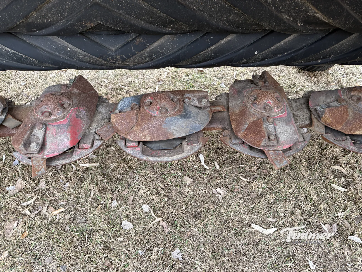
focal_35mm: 24
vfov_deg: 56.8
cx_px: 181
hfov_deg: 71.6
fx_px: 251
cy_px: 136
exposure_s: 1/121
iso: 200
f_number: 1.78
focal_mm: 6.76
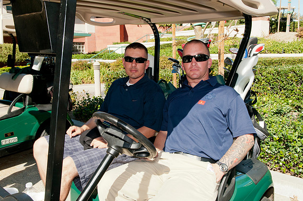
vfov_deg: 38.3
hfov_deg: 55.2
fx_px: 290
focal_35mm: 34
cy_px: 100
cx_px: 152
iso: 400
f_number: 9
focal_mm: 23
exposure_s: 1/200
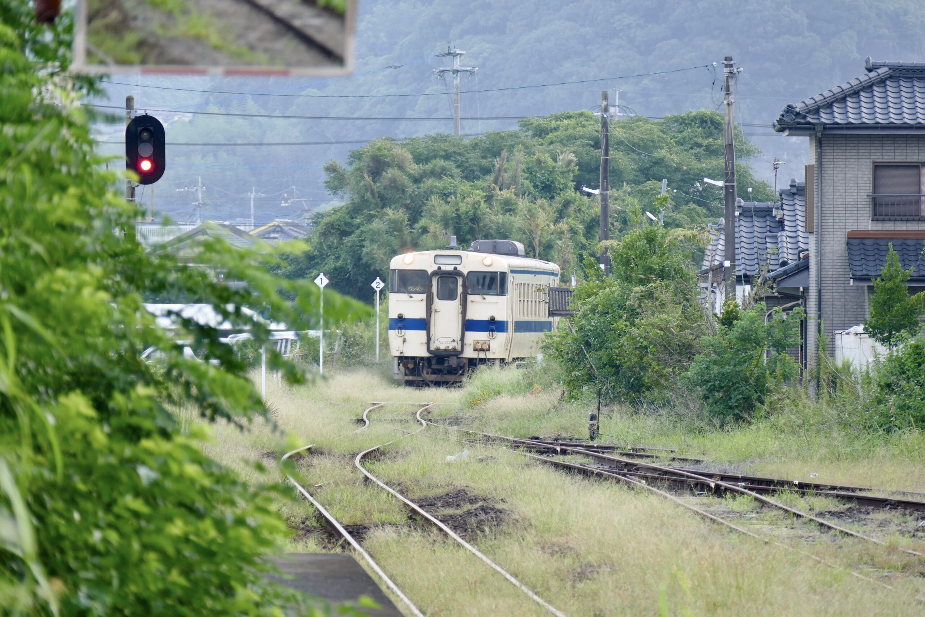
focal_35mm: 397
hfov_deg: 5.2
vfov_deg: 3.5
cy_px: 308
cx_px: 462
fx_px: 10201
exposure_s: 1/125
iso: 160
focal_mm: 144.72
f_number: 4
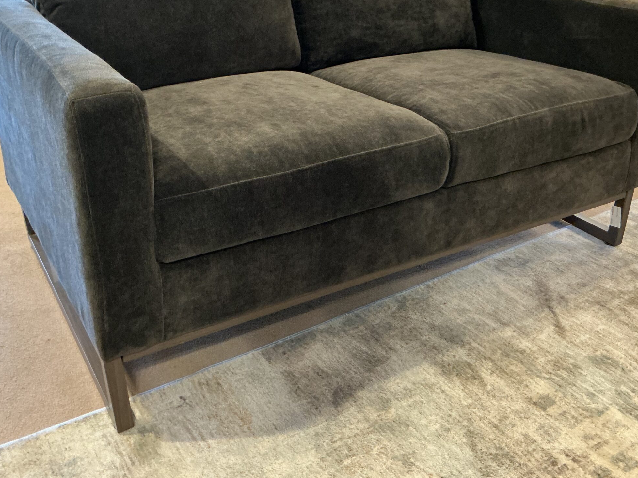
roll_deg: -2.0
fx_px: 700
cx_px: 311
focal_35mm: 38
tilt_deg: -22.9
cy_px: 166
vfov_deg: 37.4
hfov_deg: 49.0
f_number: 1.8
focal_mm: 3
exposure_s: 1/30
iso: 320
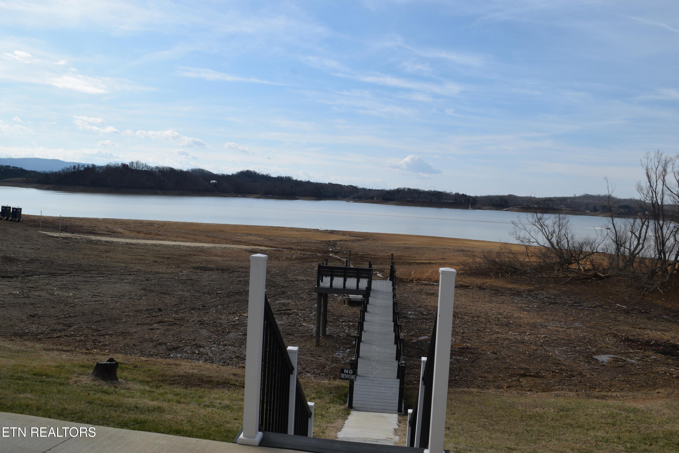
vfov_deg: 47.9
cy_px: 226
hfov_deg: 67.4
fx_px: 509
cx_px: 340
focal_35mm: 27
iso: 100
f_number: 13
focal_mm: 18
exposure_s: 1/200
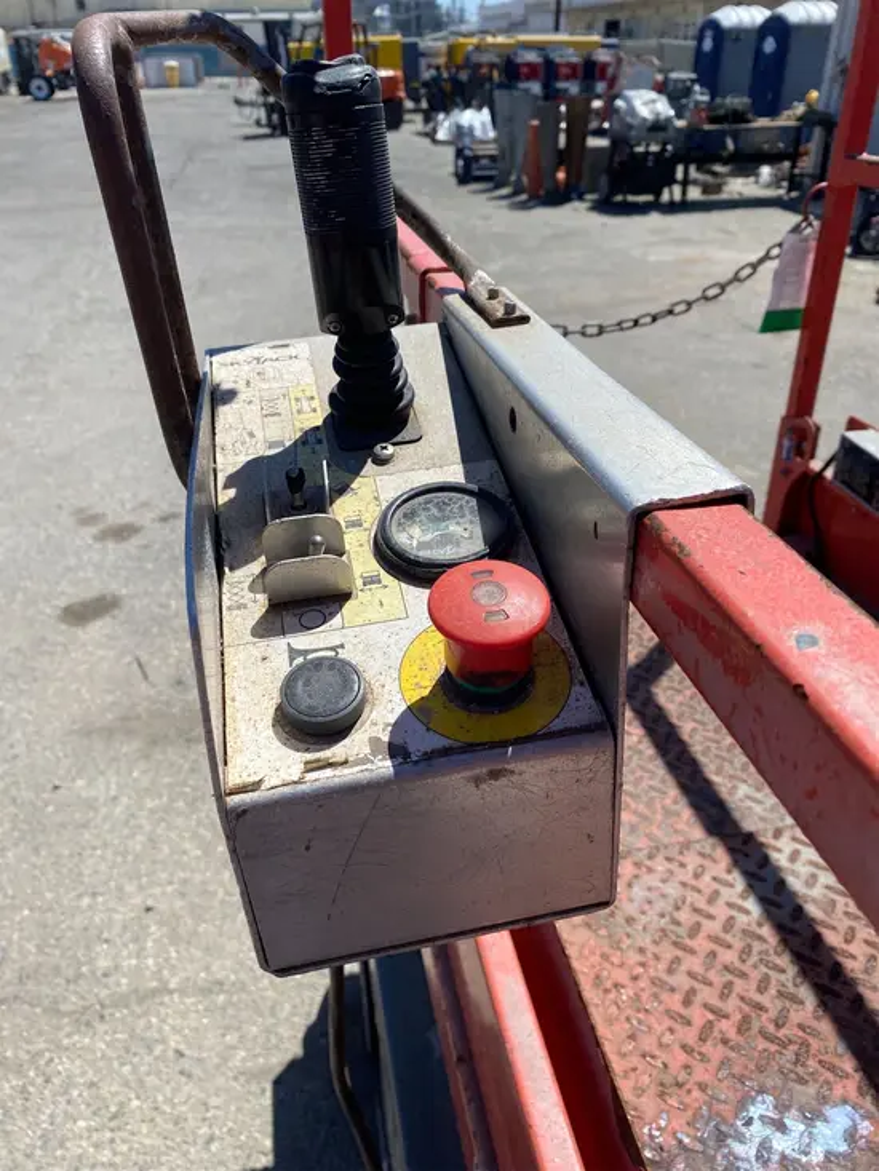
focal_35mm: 26
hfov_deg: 53.1
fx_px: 880
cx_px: 440
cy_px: 586
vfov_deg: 67.3
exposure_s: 1/3497
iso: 32
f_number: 1.8
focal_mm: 4.25
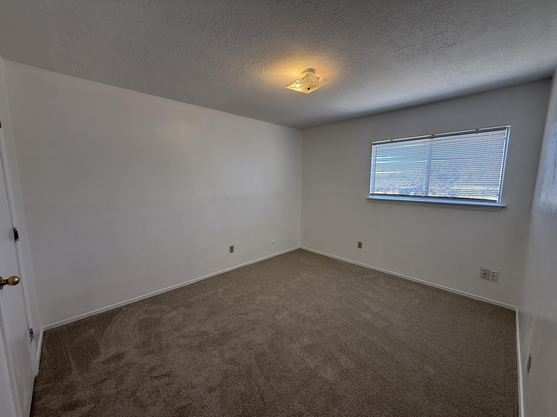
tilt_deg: -6.5
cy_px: 208
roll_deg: +0.0
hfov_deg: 102.1
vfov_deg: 85.7
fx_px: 225
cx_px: 278
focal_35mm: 14
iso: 80
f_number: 2.2
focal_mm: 2.22
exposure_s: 1/120
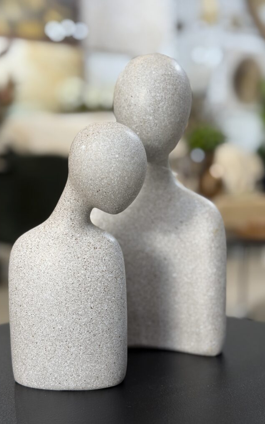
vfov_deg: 39.6
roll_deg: +0.7
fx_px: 590
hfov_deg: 25.3
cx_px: 127
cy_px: 212
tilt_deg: -5.4
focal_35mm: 51
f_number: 1.78
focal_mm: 6.76
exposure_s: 1/60
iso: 80
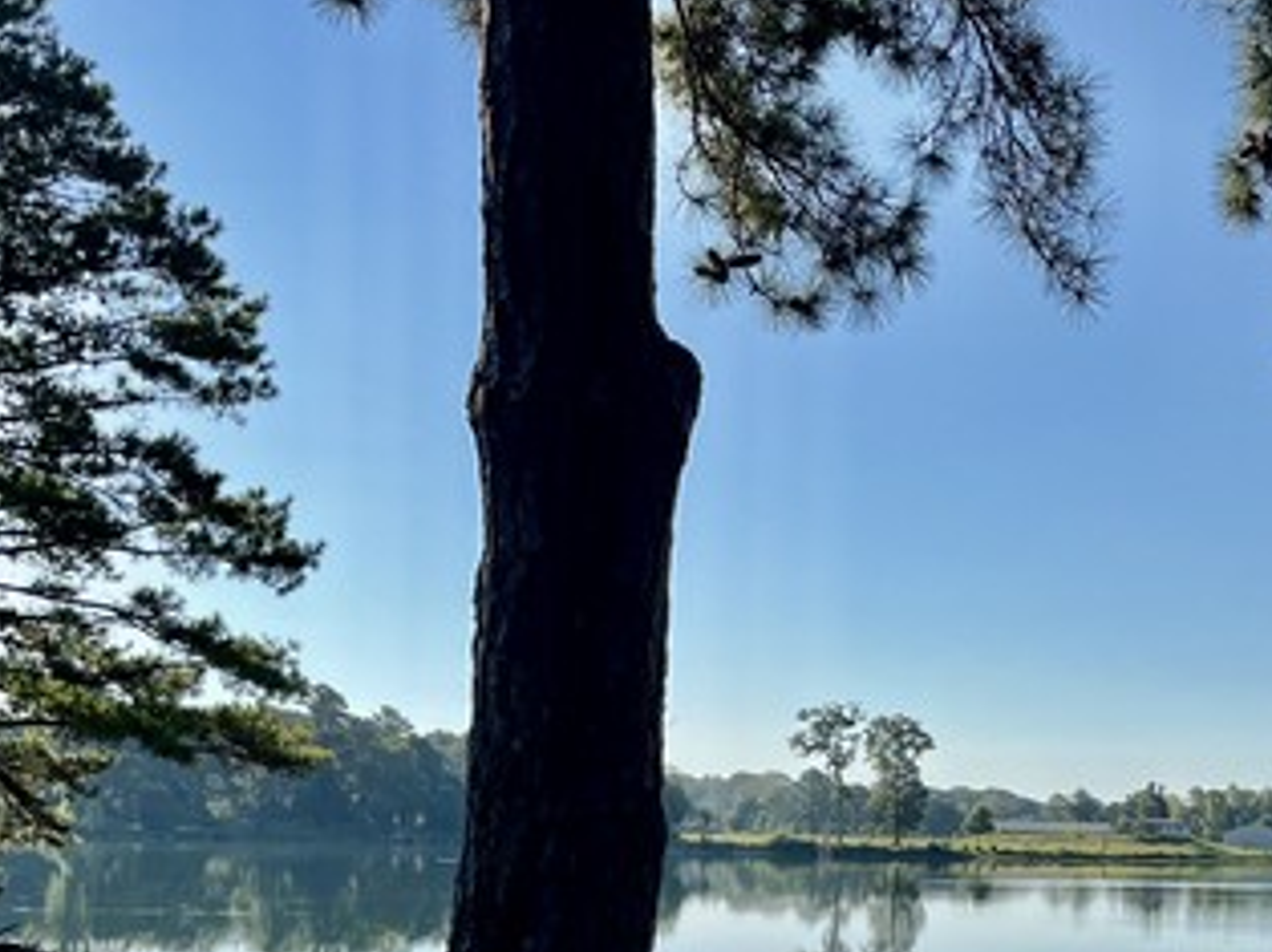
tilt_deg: -1.6
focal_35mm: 53
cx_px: 997
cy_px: 887
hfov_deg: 35.2
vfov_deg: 26.4
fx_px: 1946
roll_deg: -2.1
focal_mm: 5.1
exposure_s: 1/5556
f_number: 1.6
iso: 50
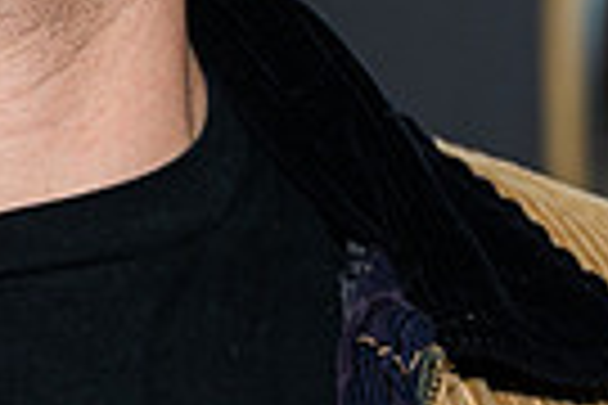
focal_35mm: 473
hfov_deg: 4.4
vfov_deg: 2.9
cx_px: 0
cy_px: -448
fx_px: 7988
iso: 400
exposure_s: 1/125
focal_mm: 110
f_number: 6.3
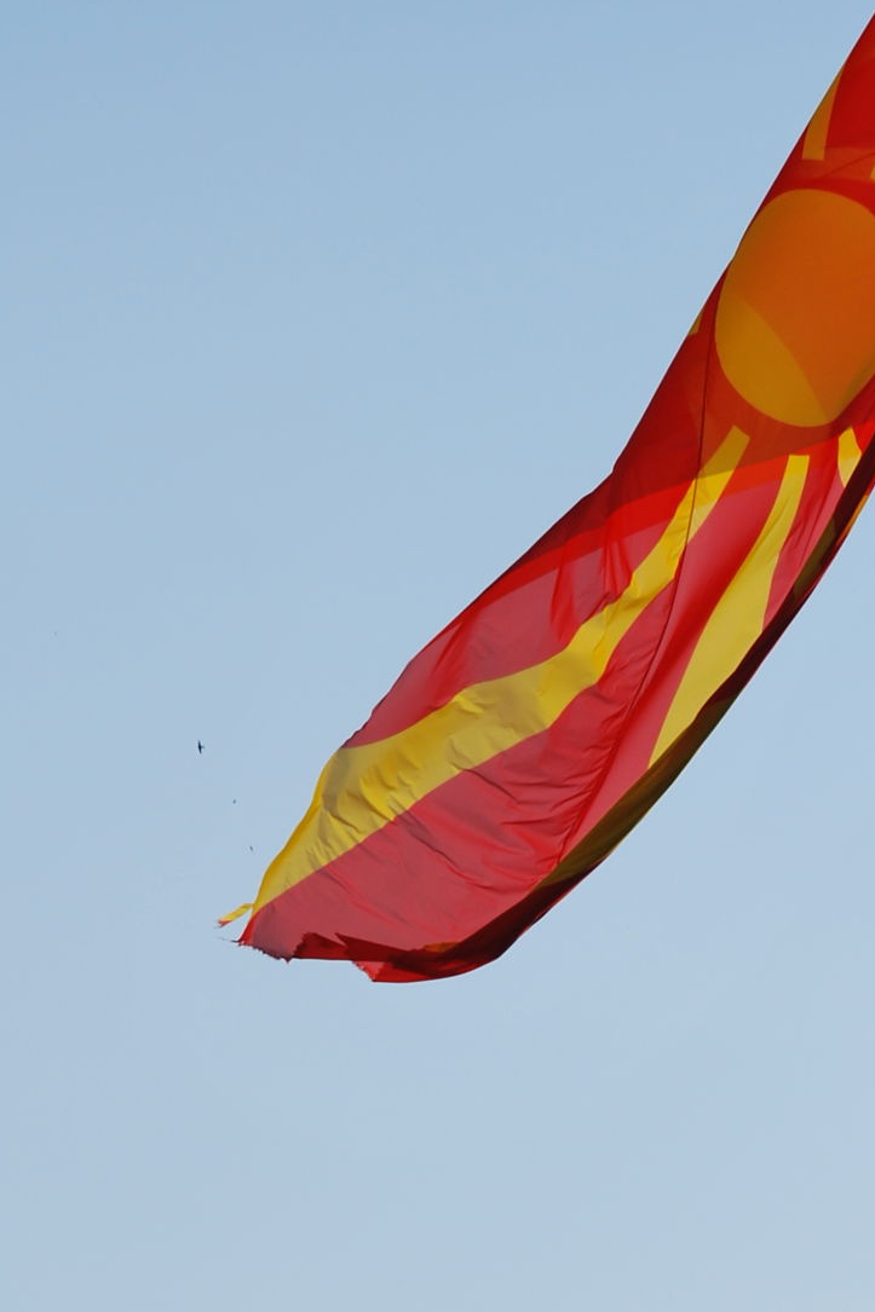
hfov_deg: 3.6
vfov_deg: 5.5
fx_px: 13760
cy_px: 780
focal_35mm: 377
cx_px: 1133
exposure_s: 1/640
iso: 100
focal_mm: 95
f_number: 6.3
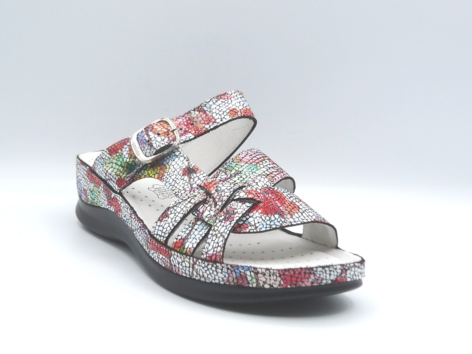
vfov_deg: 29.1
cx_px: 236
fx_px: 682
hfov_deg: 38.2
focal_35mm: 50
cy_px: 177
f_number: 5
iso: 100
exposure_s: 1/200
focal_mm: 4.9
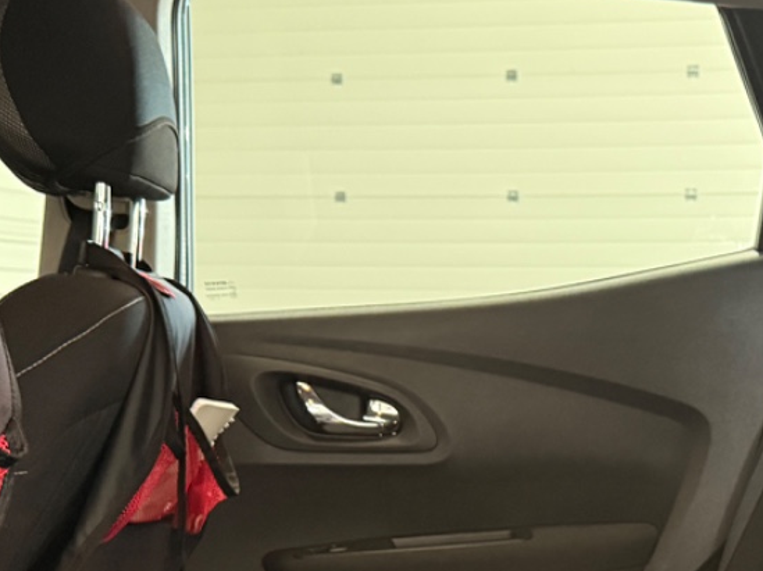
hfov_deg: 27.1
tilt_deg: -10.2
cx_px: 642
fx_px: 1542
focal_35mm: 70
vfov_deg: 19.9
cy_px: 647
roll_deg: -1.0
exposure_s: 1/33
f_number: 1.78
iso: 640
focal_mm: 6.76
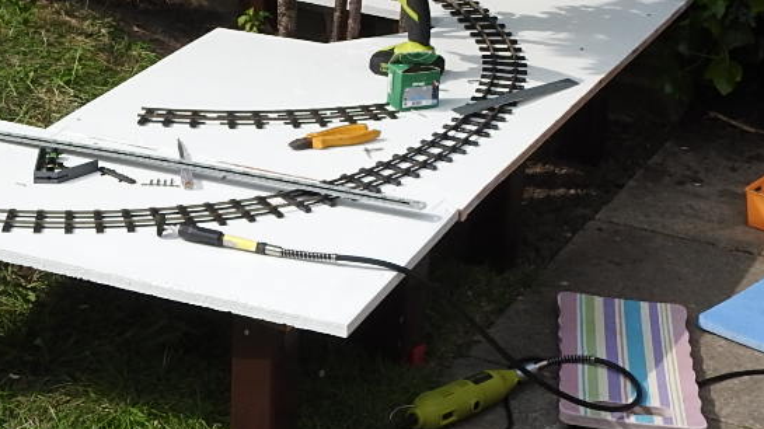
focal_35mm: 96
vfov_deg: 12.6
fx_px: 1944
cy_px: 133
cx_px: 118
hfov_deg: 21.9
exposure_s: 1/1000
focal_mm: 5.4
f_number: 3.5
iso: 100
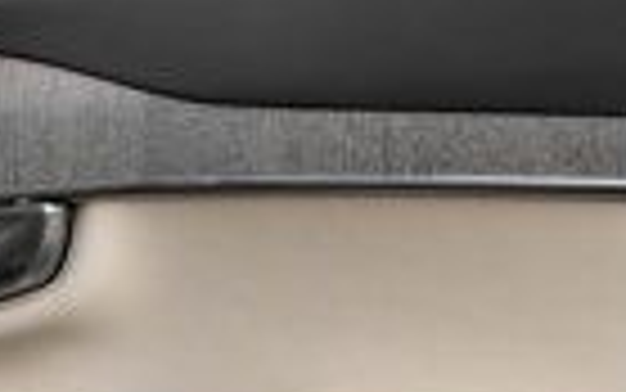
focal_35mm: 113
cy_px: 484
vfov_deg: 11.4
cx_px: 113
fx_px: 1929
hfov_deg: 18.2
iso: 640
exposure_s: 1/320
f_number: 5
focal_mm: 24
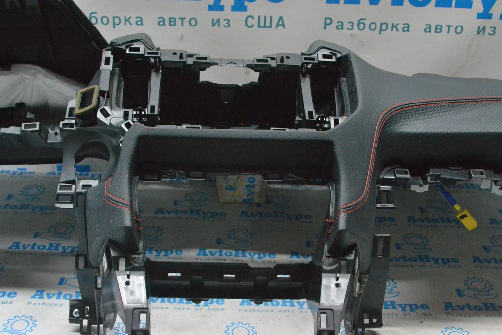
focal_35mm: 48
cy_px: 168
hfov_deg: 41.1
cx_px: 251
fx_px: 669
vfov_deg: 28.1
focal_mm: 32
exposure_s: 1/160
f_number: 9
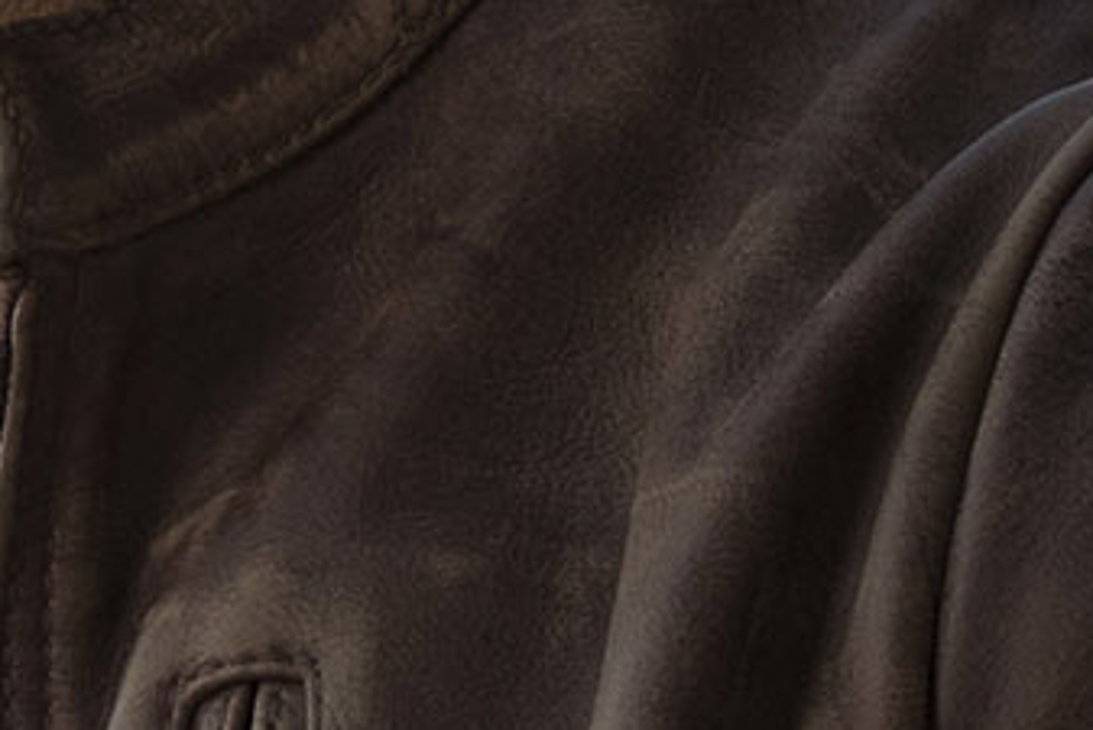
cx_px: -877
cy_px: 488
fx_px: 32529
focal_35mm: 1071
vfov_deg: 1.3
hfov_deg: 1.9
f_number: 4.5
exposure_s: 1/200
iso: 250
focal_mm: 100
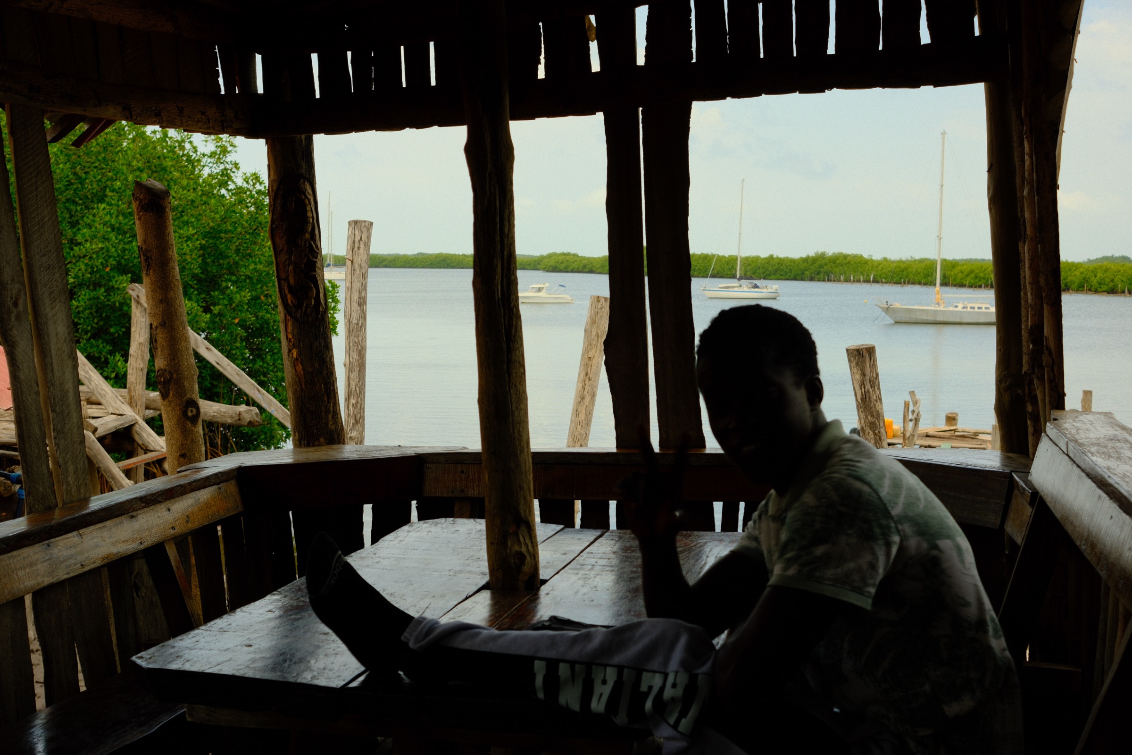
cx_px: 566
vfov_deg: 32.6
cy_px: 378
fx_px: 1289
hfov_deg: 47.4
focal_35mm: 41
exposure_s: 1/125
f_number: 5.6
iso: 125
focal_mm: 27
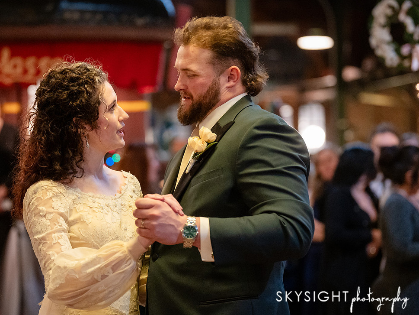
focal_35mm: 127
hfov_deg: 15.5
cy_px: 158
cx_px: 182
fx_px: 1537
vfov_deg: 11.7
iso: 8000
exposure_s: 1/125
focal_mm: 116
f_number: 2.8
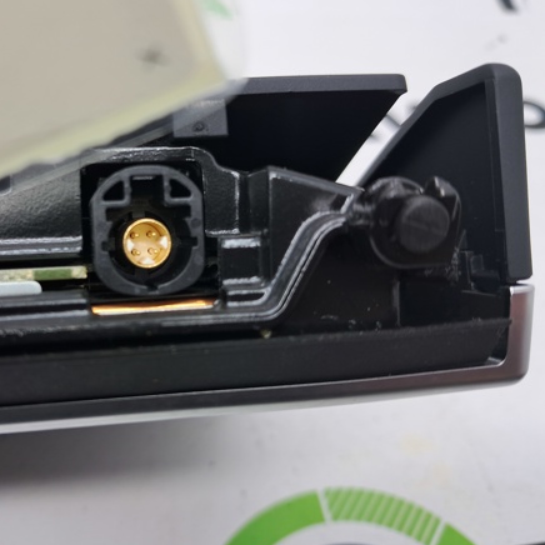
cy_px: 257
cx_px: 152
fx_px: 623
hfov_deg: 45.9
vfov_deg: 47.2
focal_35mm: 35
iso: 50
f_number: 1.8
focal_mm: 4
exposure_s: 1/50
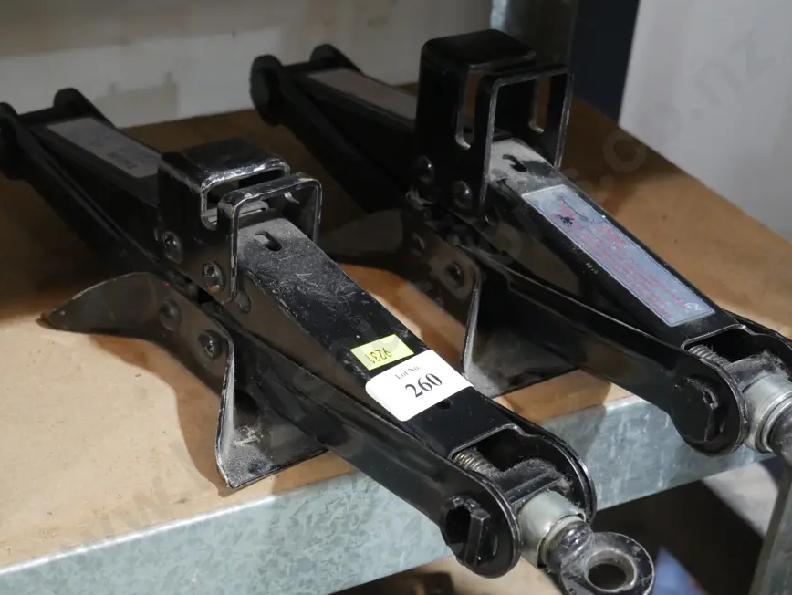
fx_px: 1351
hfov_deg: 32.7
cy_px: 325
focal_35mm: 59
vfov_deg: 24.8
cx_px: 391
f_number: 5.3
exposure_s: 1/60
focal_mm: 25
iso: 2500
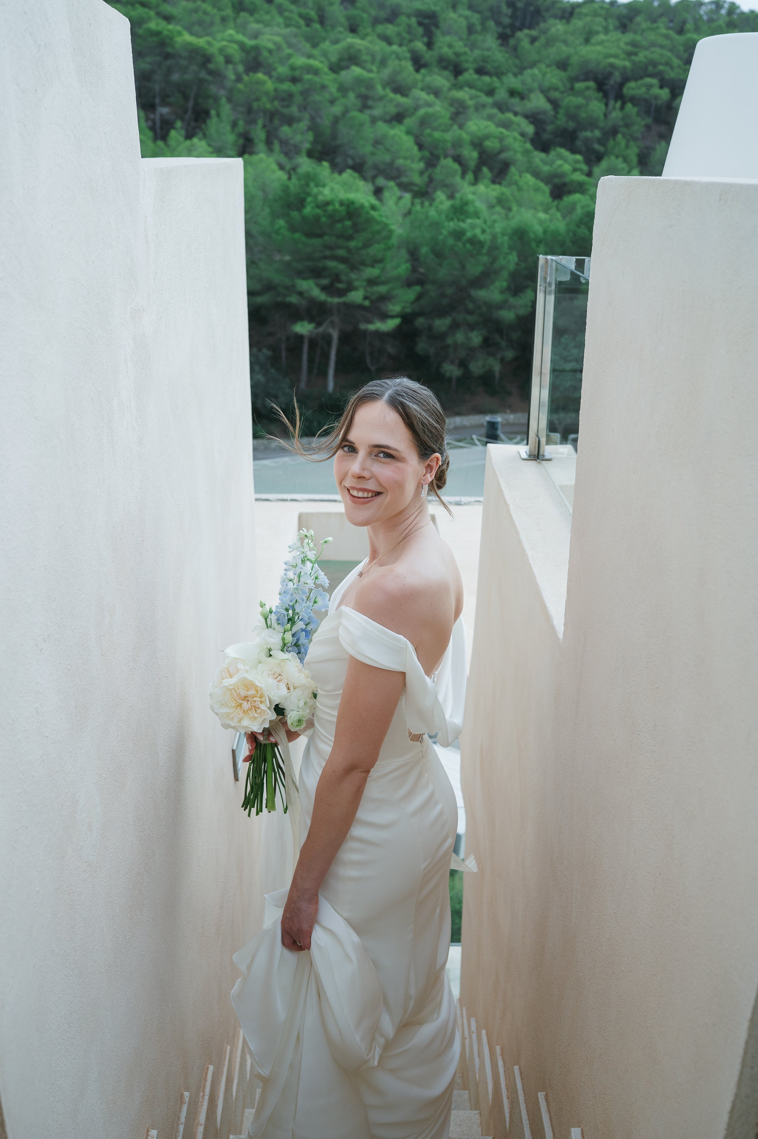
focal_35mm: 35
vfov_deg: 54.5
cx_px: 379
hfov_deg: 37.8
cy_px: 570
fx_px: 1107
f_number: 5
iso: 800
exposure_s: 1/3200
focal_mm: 35
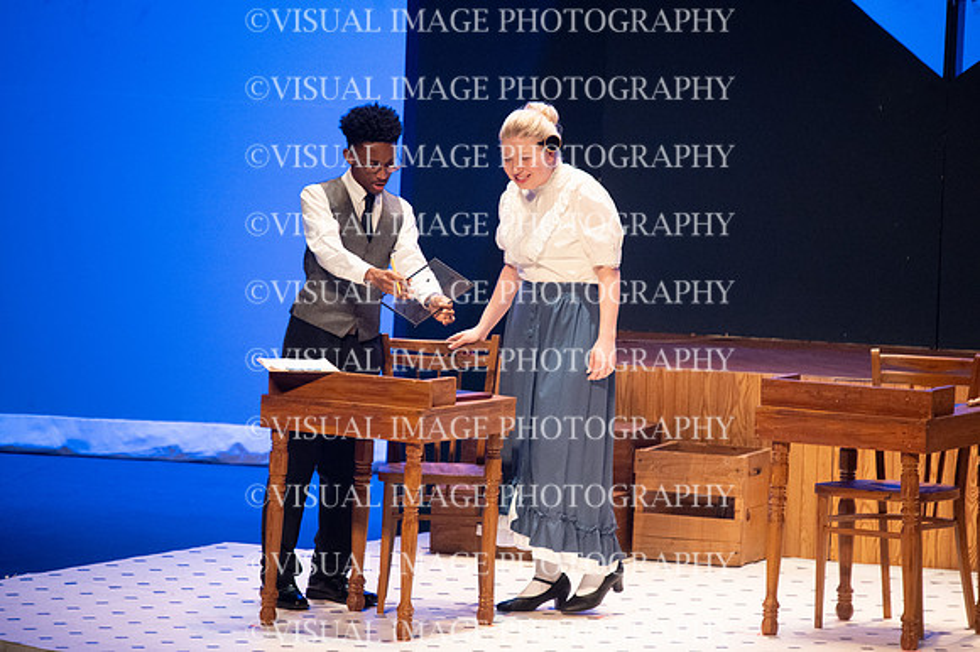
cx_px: 490
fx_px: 11426
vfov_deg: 3.3
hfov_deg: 4.9
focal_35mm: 420
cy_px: 326
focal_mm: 420
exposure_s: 1/160
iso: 10000
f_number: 6.3
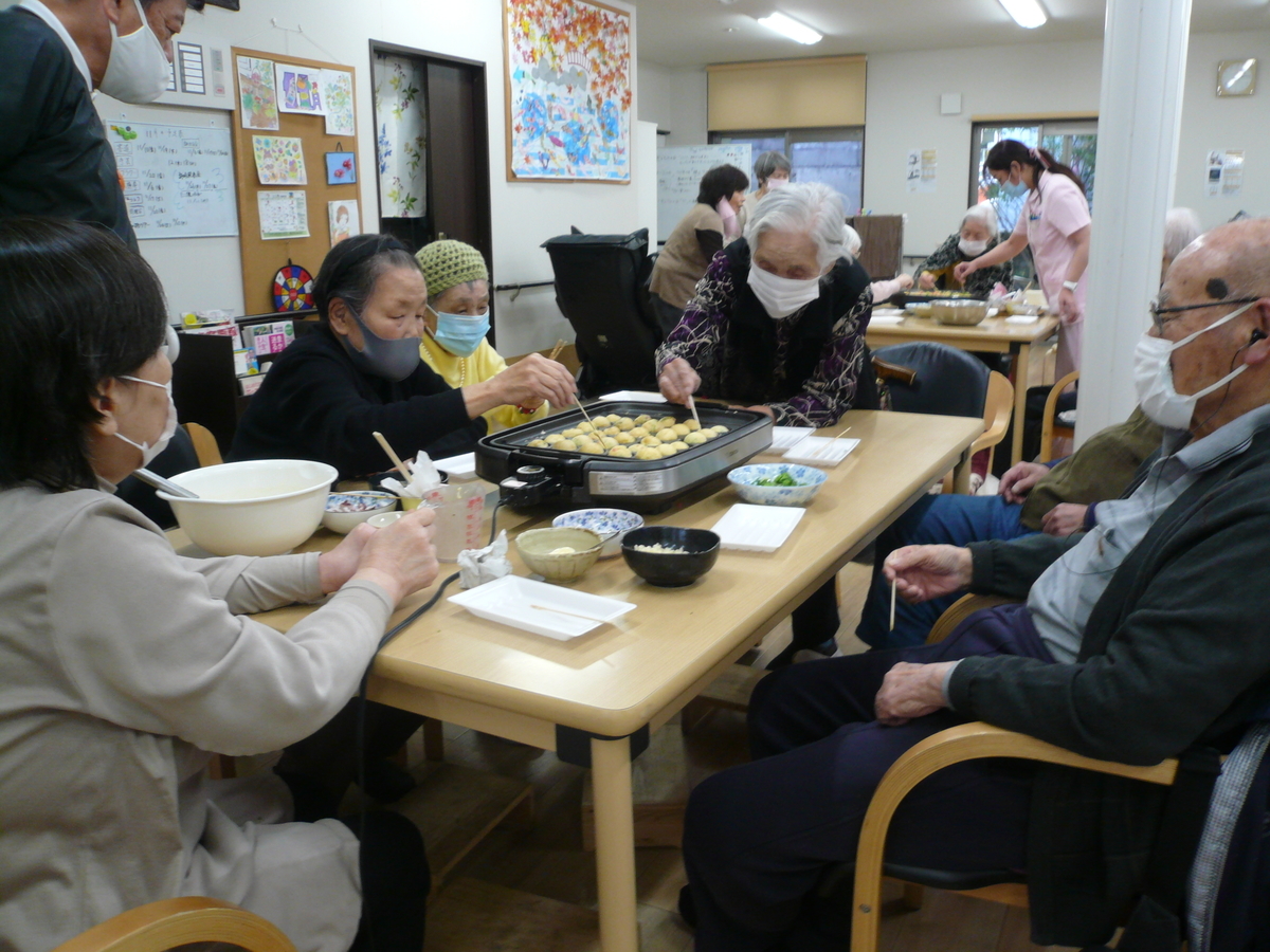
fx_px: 1027
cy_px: 476
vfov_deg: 49.7
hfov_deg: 63.4
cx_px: 635
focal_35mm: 28
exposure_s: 1/30
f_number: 2.8
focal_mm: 4.6
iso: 100
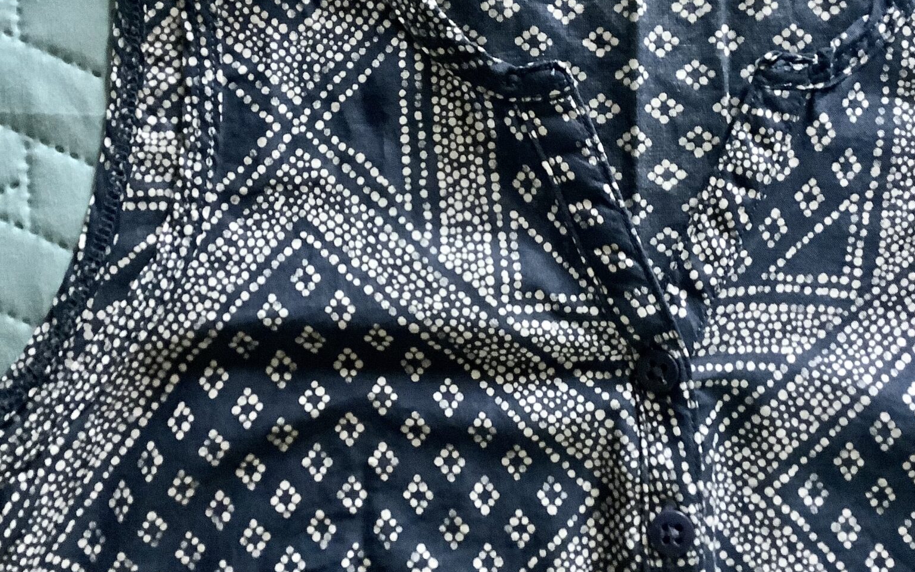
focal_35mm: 44
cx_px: 458
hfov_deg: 45.3
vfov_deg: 29.1
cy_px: 224
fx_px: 1097
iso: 800
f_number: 2.4
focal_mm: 3.3
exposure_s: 1/20
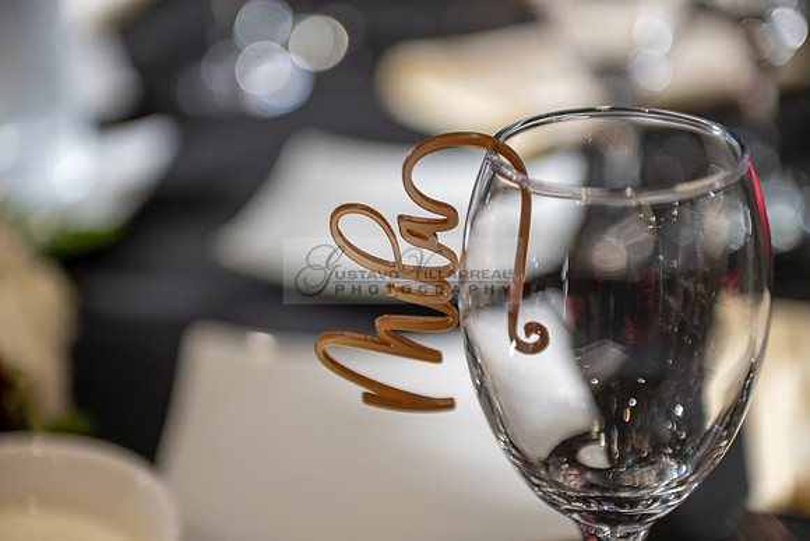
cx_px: 405
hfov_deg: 28.8
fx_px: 1575
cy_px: 270
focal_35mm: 70
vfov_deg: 19.5
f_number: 2.8
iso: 800
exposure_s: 1/100
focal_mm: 70
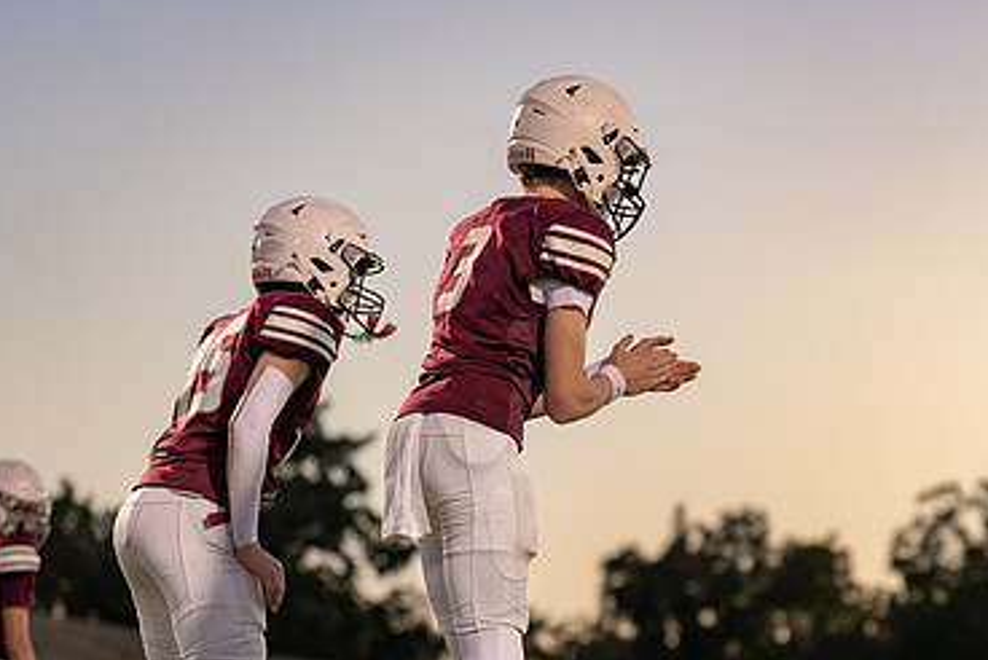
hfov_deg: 12.4
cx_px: 548
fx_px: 4559
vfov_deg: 8.3
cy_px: 509
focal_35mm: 166
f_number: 2.8
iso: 800
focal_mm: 91
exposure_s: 1/500
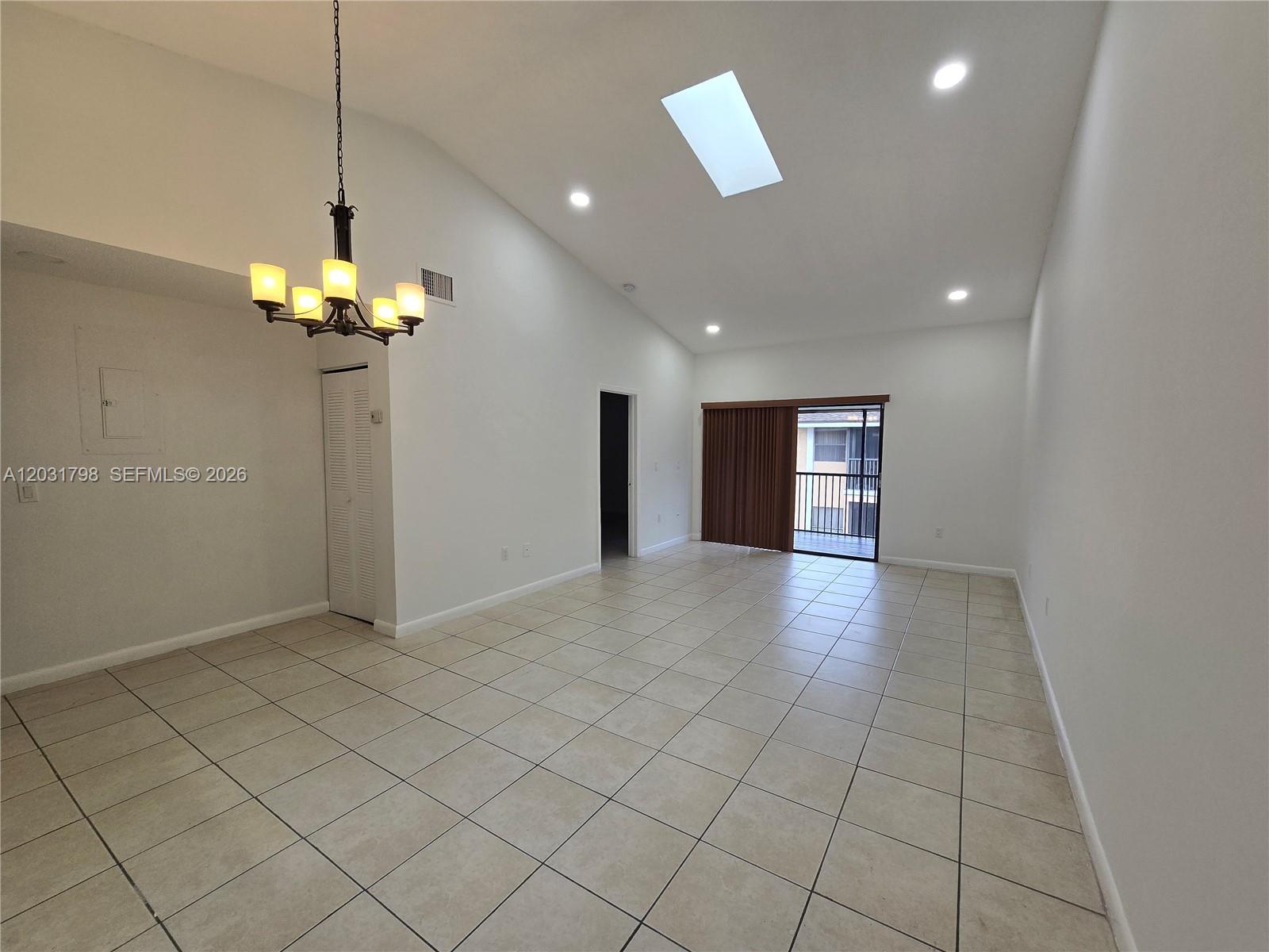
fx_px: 477
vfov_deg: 89.9
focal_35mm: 13
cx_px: 634
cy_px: 476
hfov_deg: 106.2
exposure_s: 1/120
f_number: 2.2
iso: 80
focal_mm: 2.2
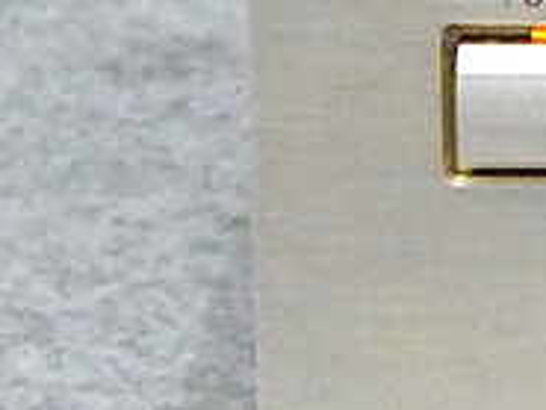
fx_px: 11695
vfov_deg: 2.0
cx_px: 1275
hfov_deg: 2.7
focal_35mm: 741
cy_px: 260
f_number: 6.3
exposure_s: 1/30
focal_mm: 25.6
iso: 1600
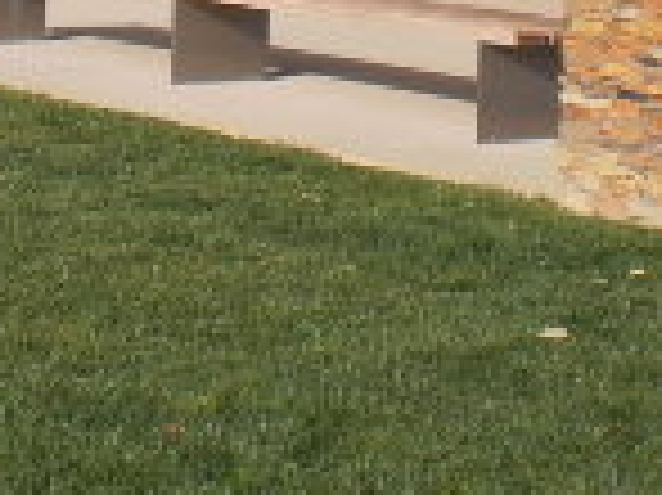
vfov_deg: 8.9
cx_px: 77
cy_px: -477
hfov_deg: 12.5
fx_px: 3000
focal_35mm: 157
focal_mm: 6.3
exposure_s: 1/640
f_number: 4.6
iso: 100
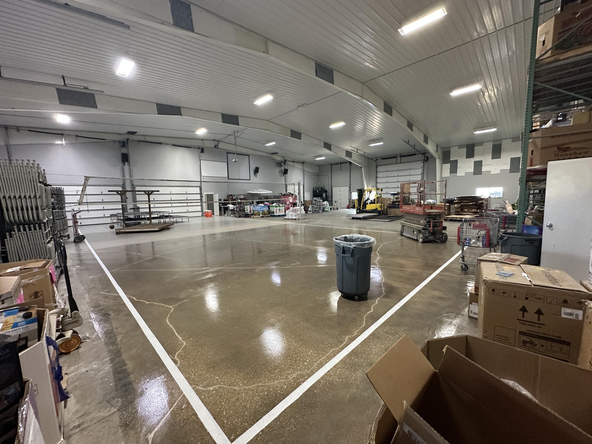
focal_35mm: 14
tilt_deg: -5.7
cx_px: 296
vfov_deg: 85.7
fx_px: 239
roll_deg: +0.9
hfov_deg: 102.1
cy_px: 222
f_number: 2.2
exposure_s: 1/60
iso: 400
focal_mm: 2.22
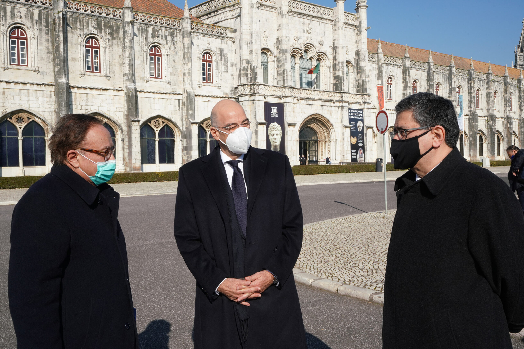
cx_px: 262
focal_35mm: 35
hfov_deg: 54.4
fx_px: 509
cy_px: 174
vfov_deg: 37.9
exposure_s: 1/200
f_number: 22
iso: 500
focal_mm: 35
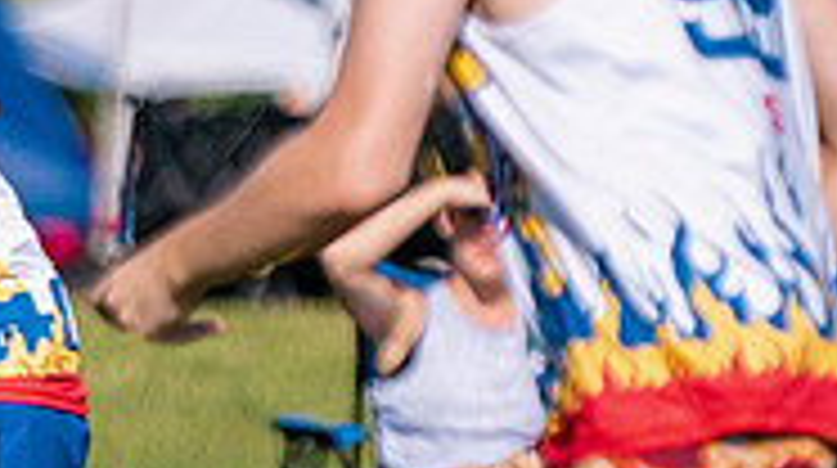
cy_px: 312
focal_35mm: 1158
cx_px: -72
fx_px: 25664
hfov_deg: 1.9
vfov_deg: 1.0
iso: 1000
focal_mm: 200
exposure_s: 1/32000
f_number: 2.8
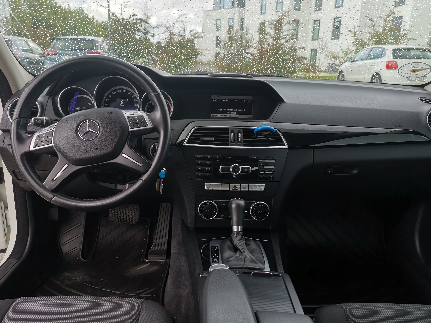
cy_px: 174
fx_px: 374
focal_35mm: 30
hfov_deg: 60.0
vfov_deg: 46.8
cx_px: 209
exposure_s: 1/281
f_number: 1.8
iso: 50
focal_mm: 5.58
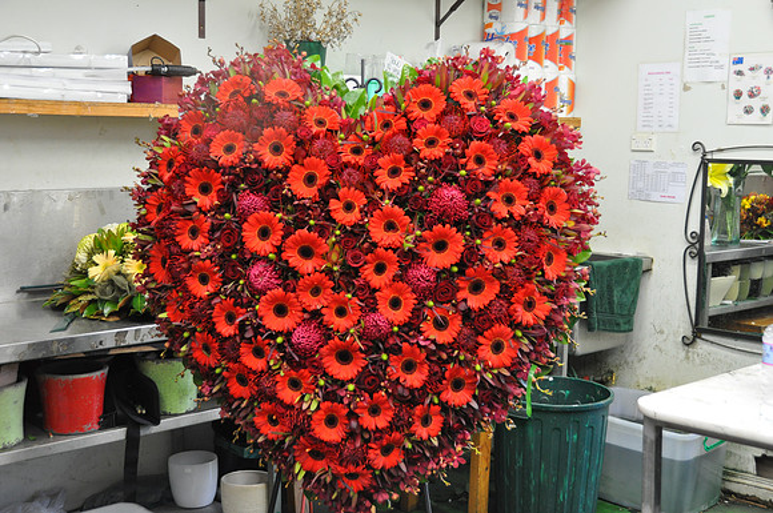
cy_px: 256
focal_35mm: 46
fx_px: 997
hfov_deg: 42.4
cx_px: 386
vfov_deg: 28.9
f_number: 4
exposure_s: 1/40
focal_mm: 31
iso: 800
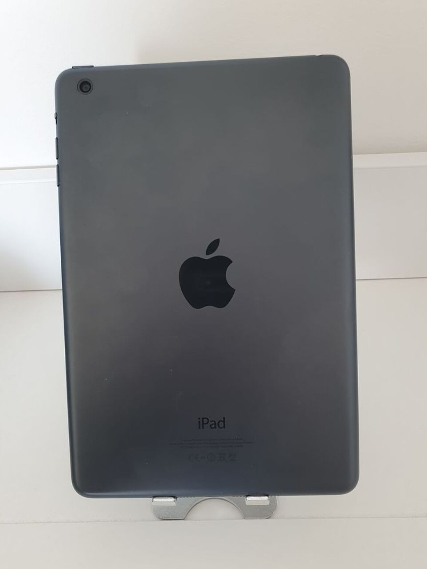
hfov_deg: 51.4
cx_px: 215
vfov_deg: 65.3
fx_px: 444
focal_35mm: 27
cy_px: 291
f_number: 2.4
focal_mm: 4.32
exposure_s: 1/60
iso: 200
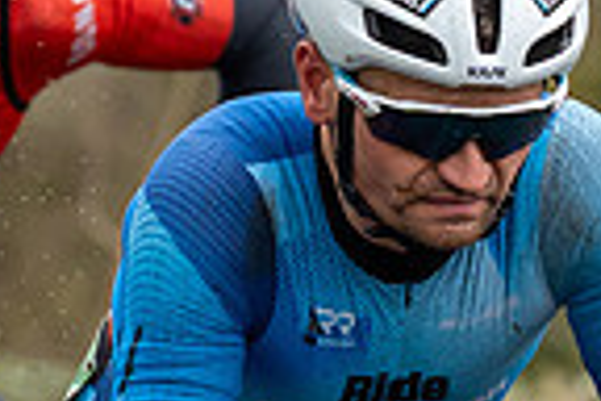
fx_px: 20399
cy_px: 441
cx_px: 389
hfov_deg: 1.7
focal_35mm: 1222
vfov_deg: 1.1
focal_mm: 163
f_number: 4
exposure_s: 1/1000
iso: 1600
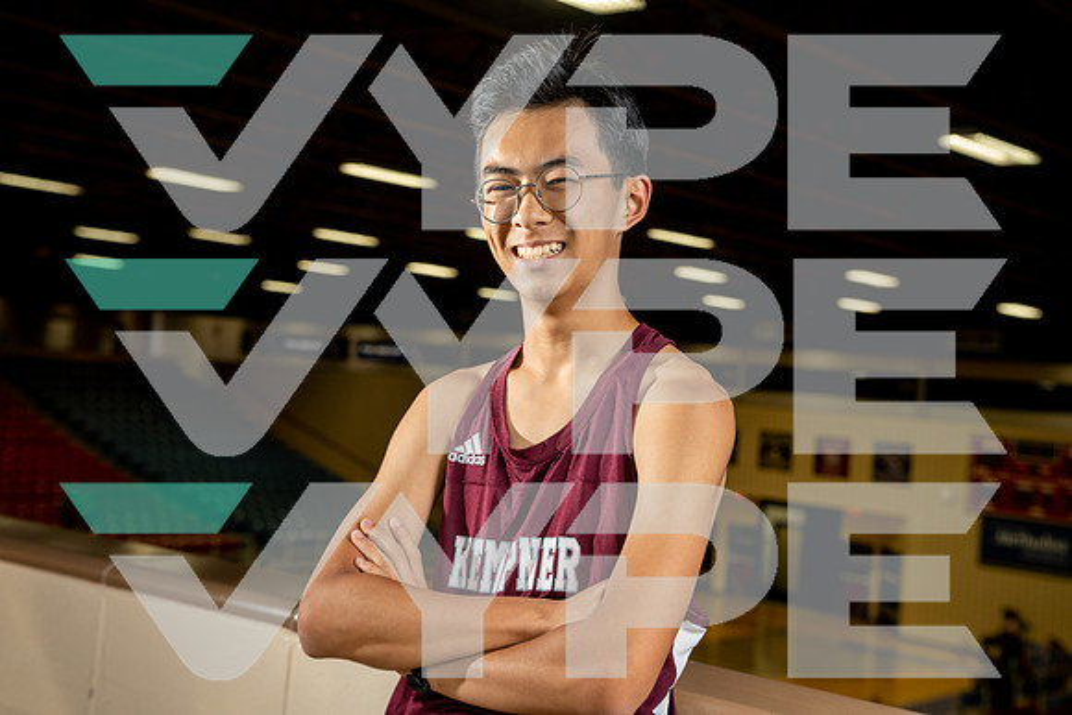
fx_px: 1519
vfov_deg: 26.5
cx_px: 536
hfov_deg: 38.9
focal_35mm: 51
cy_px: 358
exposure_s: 1/250
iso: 400
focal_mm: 51
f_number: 4.5
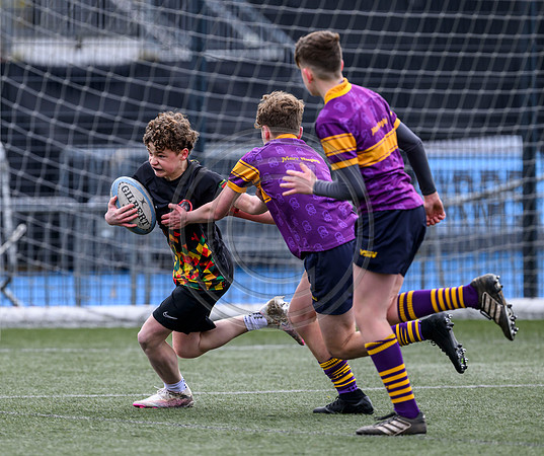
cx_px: 225
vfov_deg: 2.8
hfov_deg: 3.4
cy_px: 258
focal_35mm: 564
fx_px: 9248
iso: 500
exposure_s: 1/1600
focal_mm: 400
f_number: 3.5
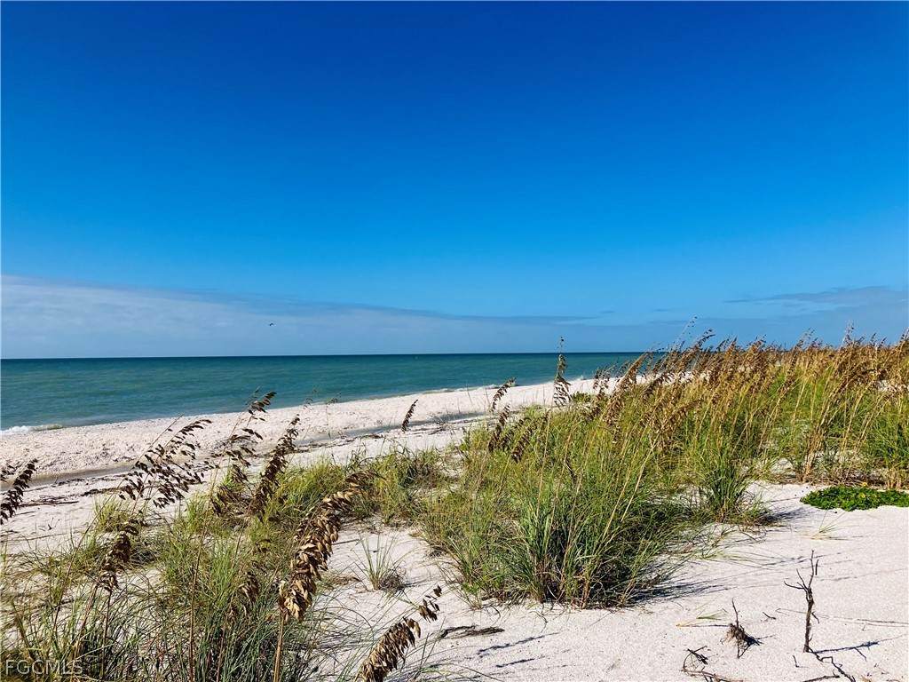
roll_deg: +2.0
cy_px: 341
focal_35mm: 28
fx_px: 735
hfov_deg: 63.4
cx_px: 454
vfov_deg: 49.7
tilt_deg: +1.6
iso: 32
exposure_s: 1/3745
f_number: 1.8
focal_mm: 3.99
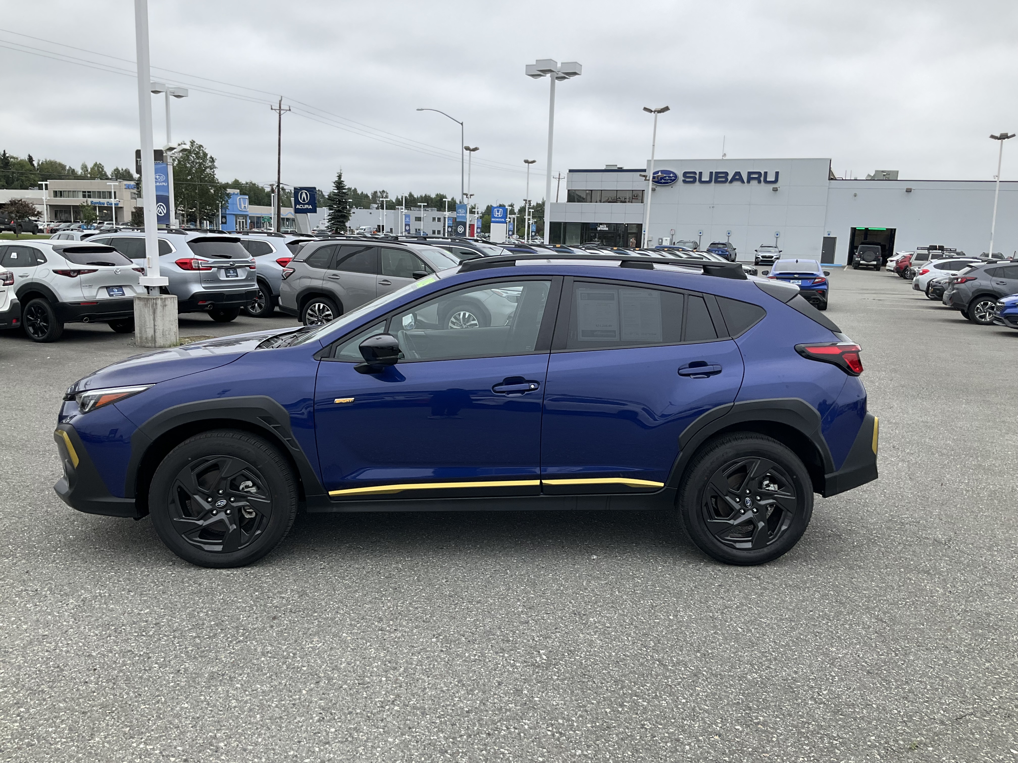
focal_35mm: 29
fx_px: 853
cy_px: 382
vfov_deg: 48.2
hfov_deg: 61.7
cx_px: 509
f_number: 1.8
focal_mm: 3
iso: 25
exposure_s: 1/728
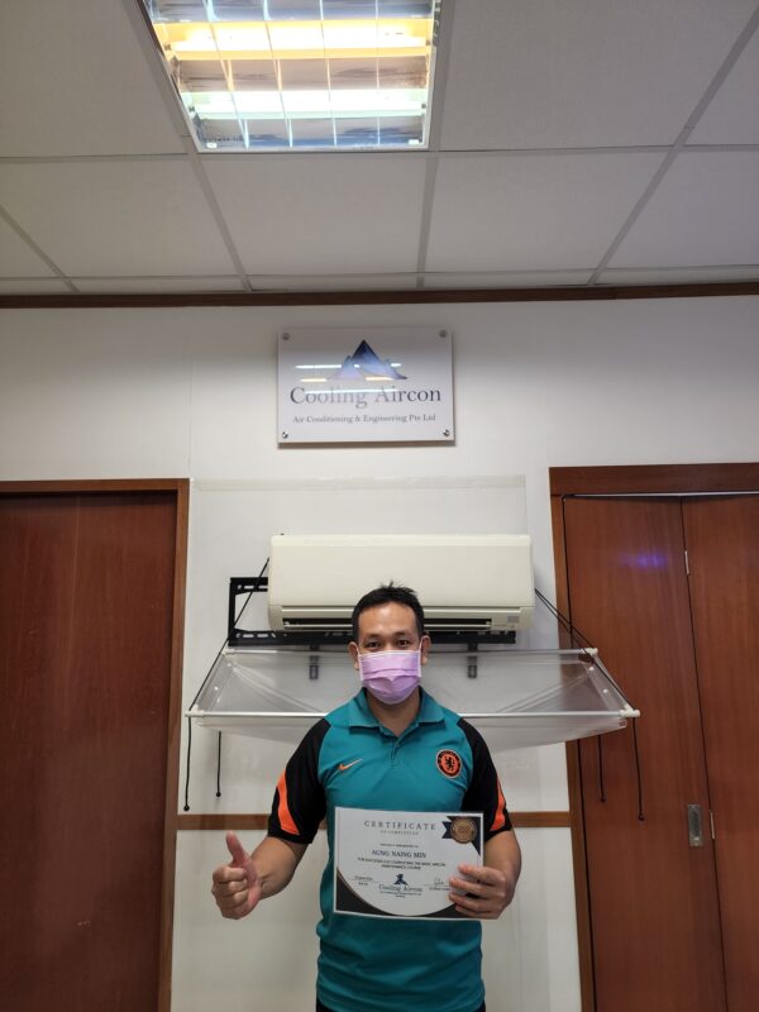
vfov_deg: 73.9
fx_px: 672
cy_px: 506
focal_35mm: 23
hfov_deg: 58.9
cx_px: 380
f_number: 1.8
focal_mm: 6.4
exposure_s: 1/100
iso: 160
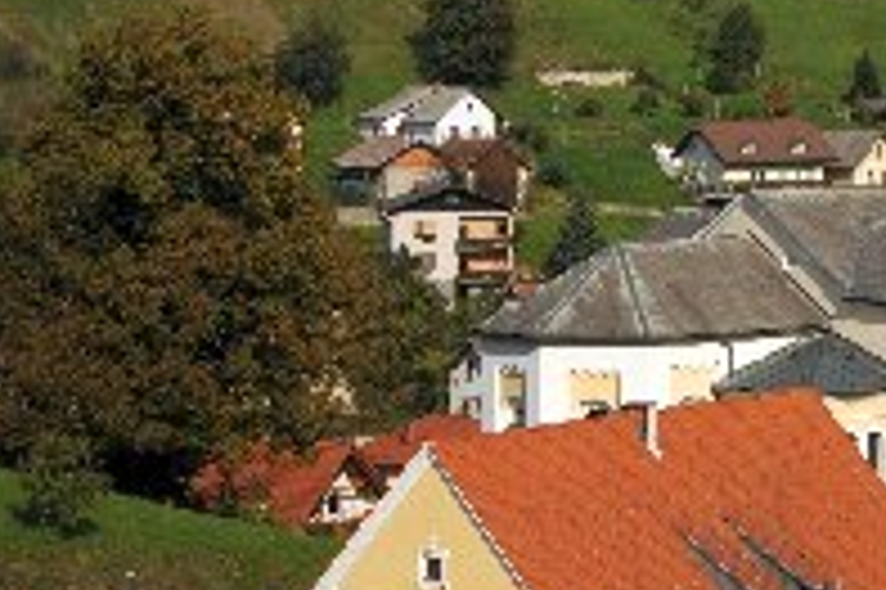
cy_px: 95
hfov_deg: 14.8
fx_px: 3344
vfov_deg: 10.0
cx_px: 893
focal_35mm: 136
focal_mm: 40
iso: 400
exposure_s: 1/800
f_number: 14
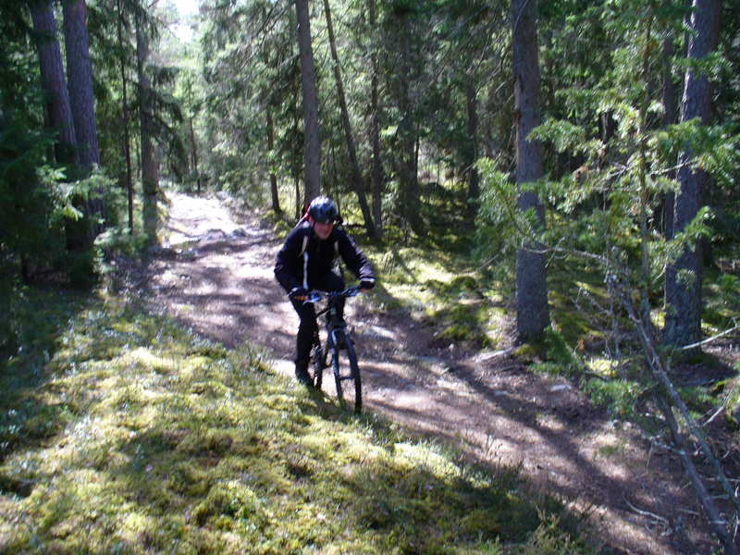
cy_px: 278
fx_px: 791
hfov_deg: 50.1
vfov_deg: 38.7
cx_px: 370
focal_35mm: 37
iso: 64
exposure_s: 1/60
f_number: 2.8
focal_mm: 6.1
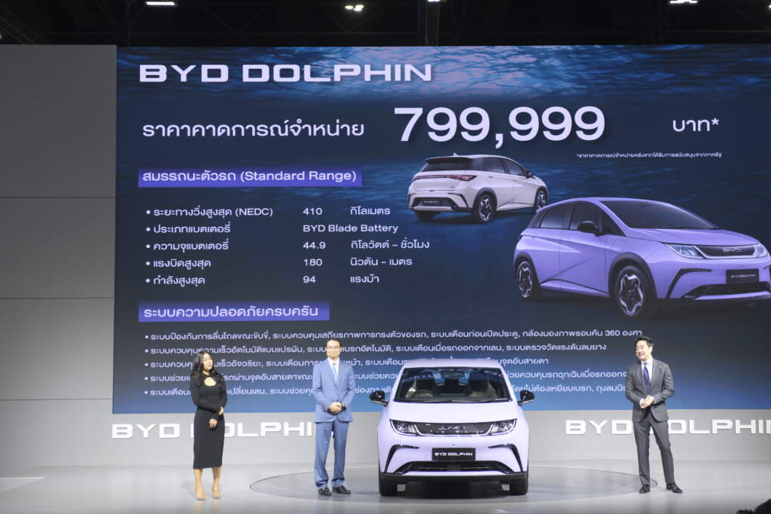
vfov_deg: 20.0
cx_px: 447
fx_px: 1456
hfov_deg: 29.6
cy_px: 250
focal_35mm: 68
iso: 320
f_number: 3.5
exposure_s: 1/160
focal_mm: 58
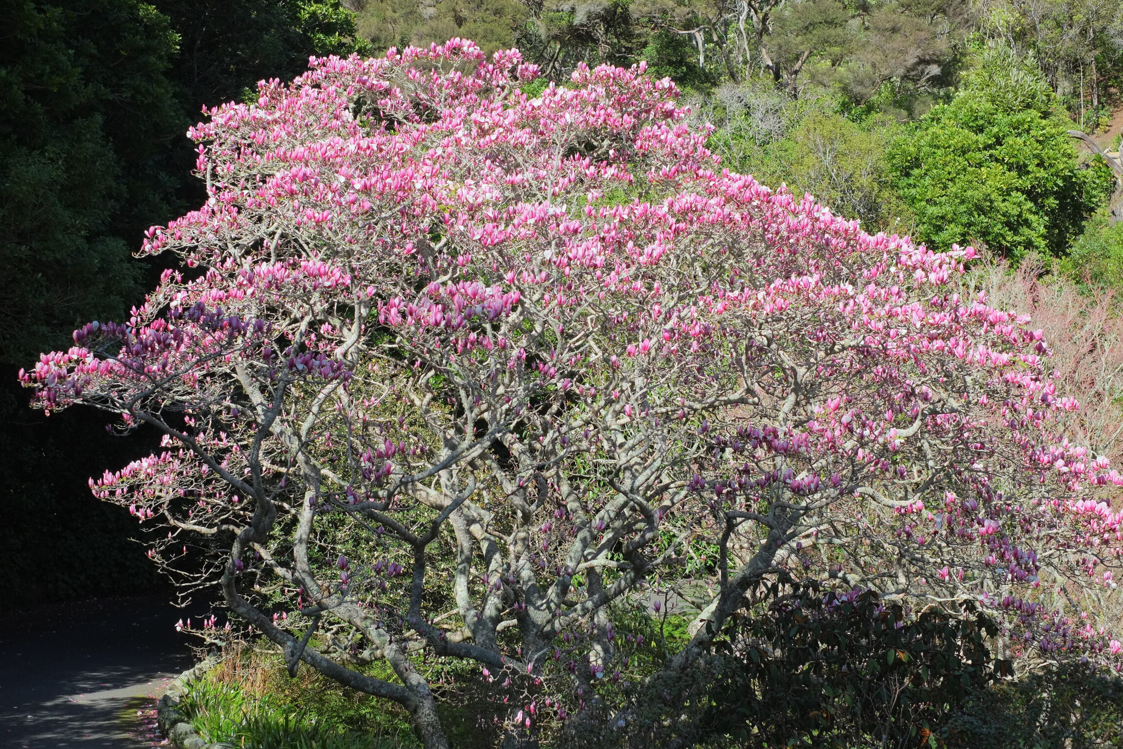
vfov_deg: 22.6
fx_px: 1872
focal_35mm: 60
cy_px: 395
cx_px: 566
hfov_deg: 33.4
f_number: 2.8
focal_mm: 35
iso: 800
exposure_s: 1/3500
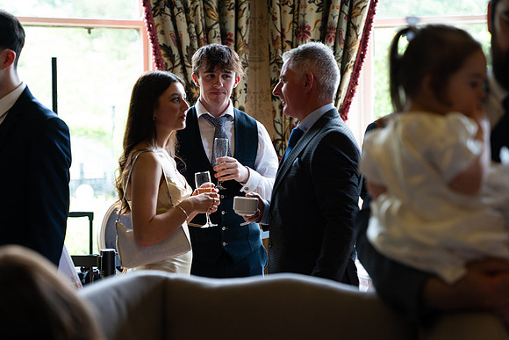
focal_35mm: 68
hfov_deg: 29.6
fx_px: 962
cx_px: 254
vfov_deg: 20.0
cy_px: 170
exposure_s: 1/160
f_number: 2.8
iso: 800
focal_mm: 68
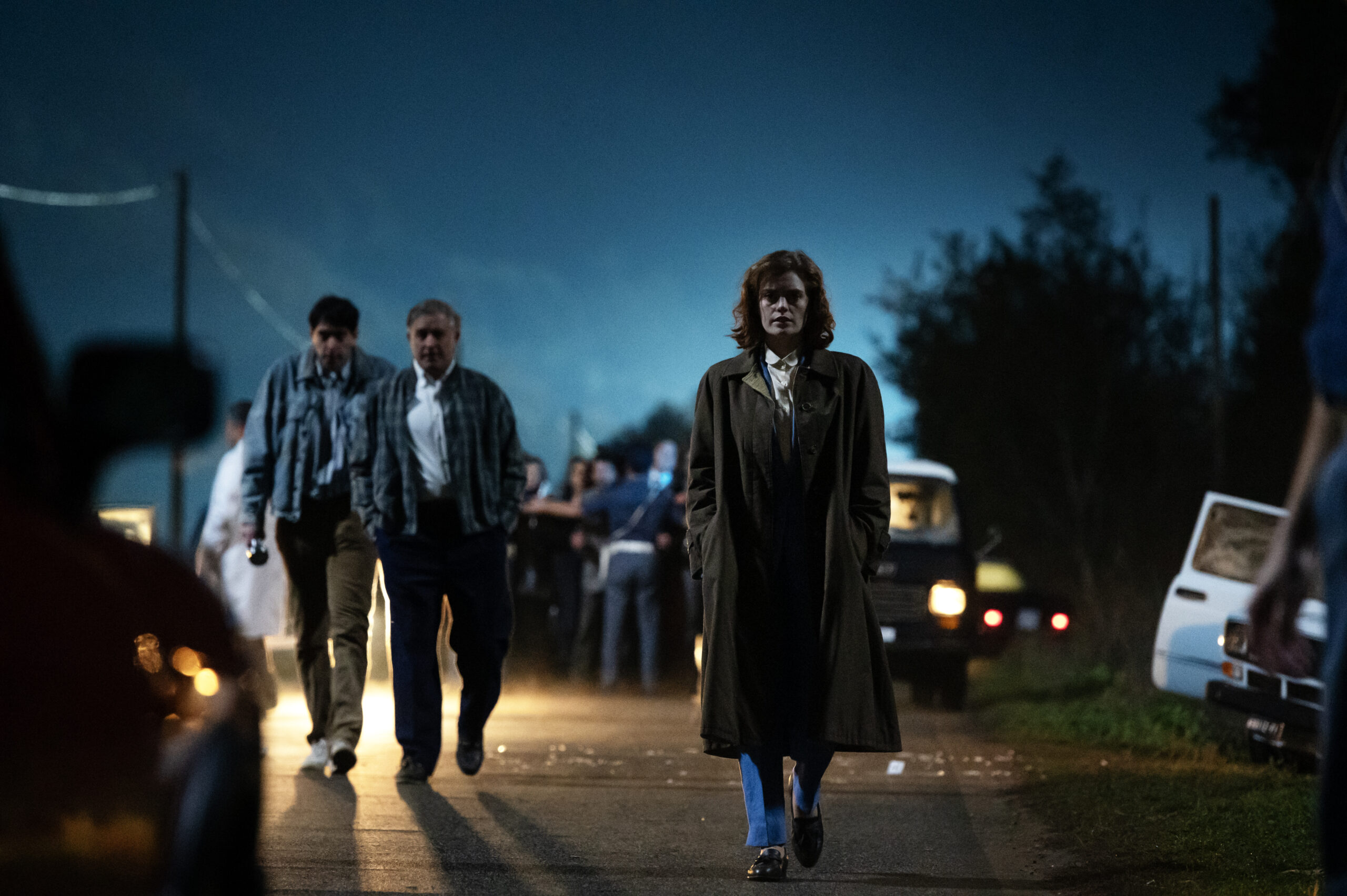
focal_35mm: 175
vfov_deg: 7.8
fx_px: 6543
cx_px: 674
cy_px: 448
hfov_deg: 11.8
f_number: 4
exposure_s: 1/100
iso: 25600
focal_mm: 175
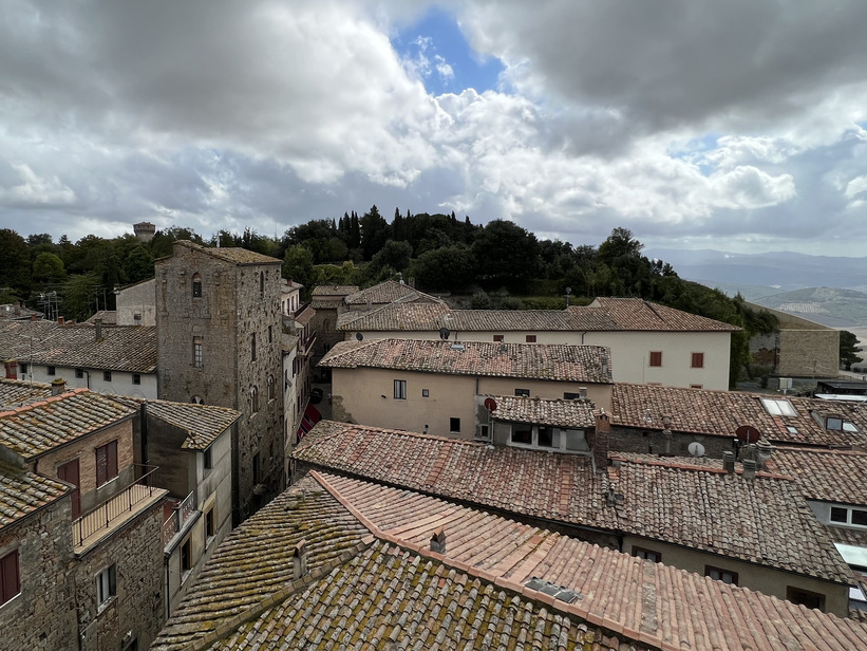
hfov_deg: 84.0
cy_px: 289
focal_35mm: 19
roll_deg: +0.2
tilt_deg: -3.6
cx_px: 362
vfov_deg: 68.5
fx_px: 476
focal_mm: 1.57
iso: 32
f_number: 1.8
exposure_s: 1/2660
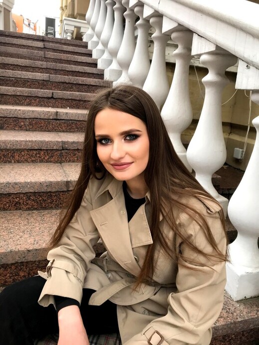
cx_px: 130
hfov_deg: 49.7
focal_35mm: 28
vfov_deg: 63.4
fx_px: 279
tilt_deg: -13.8
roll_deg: -5.5
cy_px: 172
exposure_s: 1/100
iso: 40
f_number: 1.8
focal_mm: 3.99
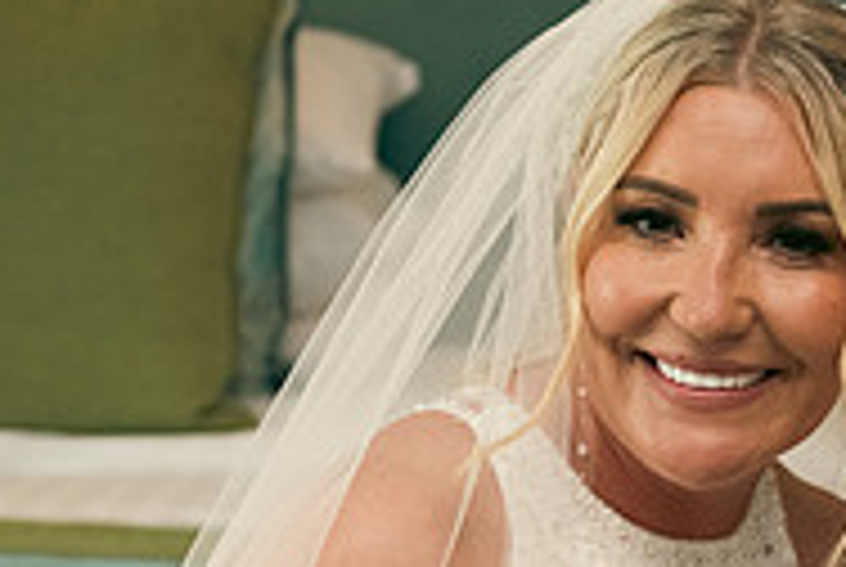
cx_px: 868
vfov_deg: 8.5
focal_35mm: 160
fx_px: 3766
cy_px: 664
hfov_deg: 12.6
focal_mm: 52
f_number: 3.5
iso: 800
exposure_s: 1/160
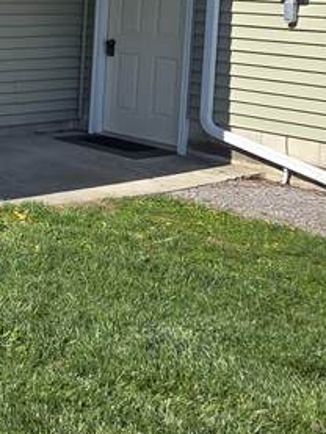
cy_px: 44
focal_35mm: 60
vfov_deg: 30.7
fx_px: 753
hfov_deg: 17.7
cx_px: -313
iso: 40
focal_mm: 2.2
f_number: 1.9
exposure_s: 1/1941
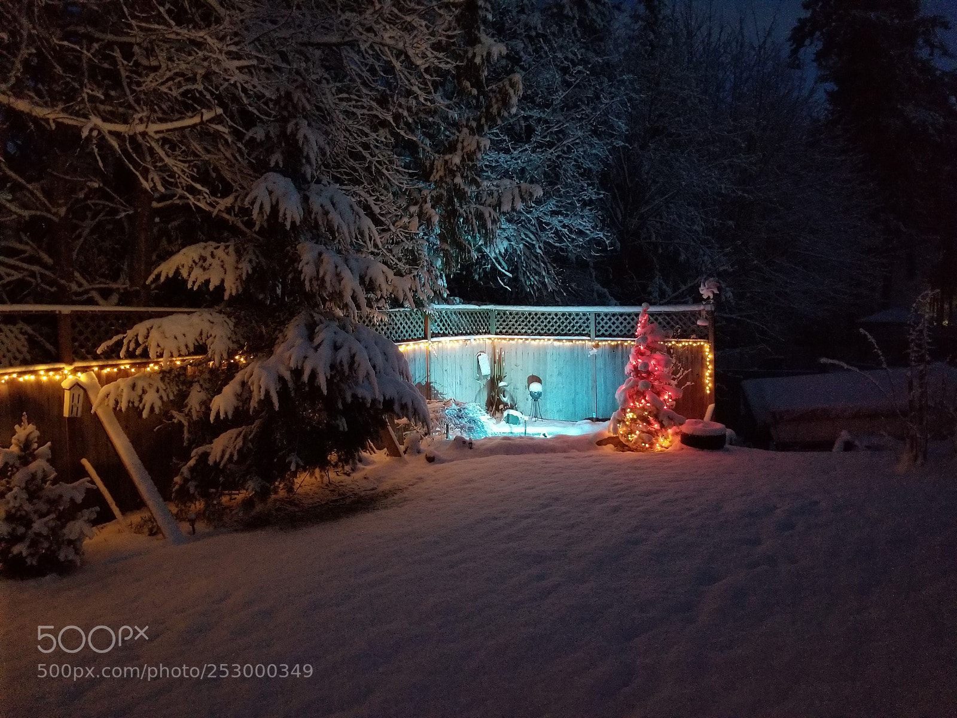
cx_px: 478
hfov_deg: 67.3
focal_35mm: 26
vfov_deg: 53.1
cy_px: 359
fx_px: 719
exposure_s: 1/10
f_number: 1.7
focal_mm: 4.25
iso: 800
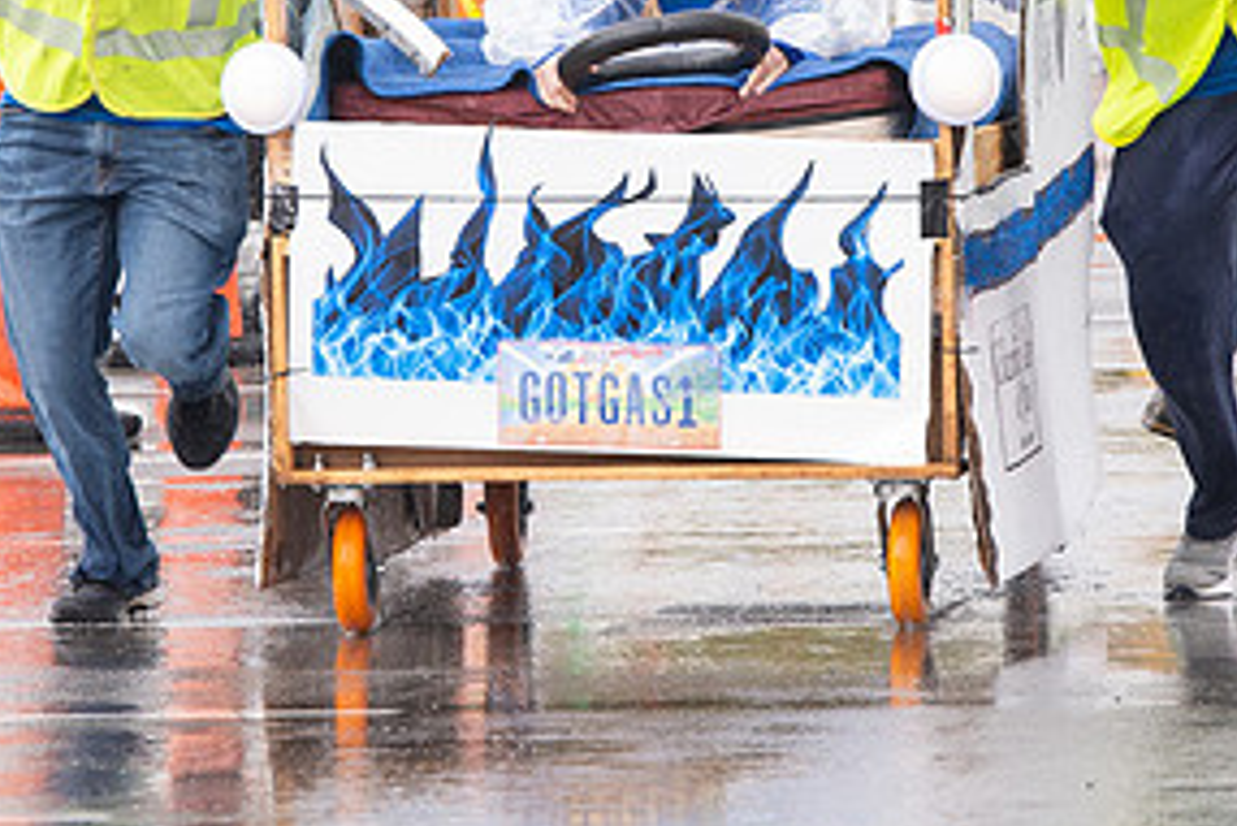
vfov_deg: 2.6
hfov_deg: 3.9
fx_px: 18357
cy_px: 225
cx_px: 632
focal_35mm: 534
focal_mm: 200
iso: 800
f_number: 7.1
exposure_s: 1/400
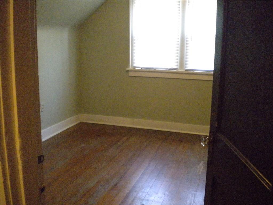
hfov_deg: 52.6
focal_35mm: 35
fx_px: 276
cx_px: 136
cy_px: 102
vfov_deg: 40.7
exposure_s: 1/52
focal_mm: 6.3
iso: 1600
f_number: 3.1
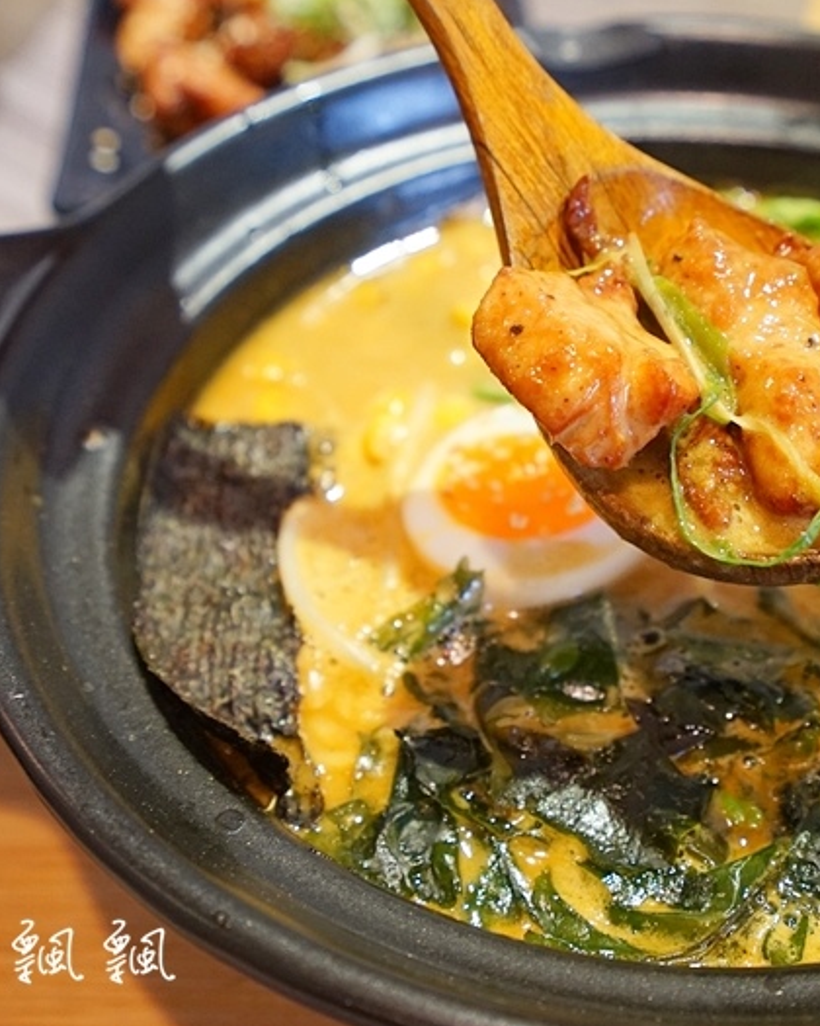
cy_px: 513
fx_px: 1517
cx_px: 551
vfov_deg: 37.3
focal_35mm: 50
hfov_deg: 30.0
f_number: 5.6
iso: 1250
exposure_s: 1/25
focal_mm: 35
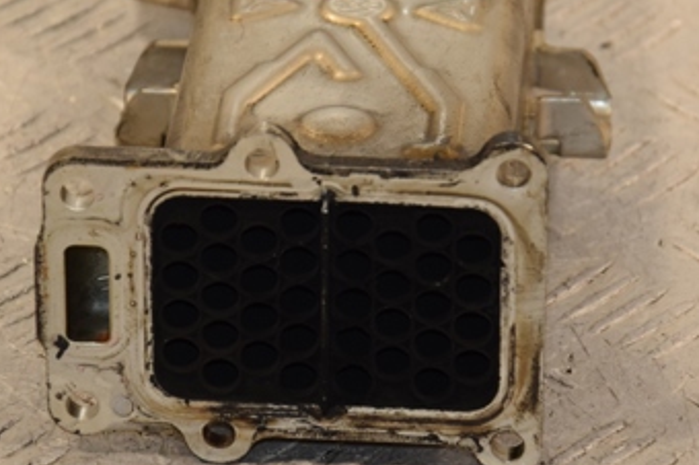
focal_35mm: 277
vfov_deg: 5.0
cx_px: 352
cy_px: 152
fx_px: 5373
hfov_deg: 7.4
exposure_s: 1/160
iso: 800
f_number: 5.6
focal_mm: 98
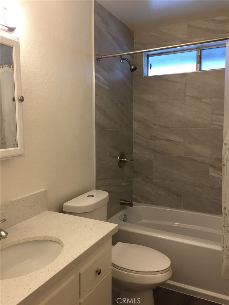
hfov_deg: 48.2
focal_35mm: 29
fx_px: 256
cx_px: 114
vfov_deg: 61.7
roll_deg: +0.8
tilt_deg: -6.3
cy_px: 152
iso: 32
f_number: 2.2
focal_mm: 4.15
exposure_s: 1/30
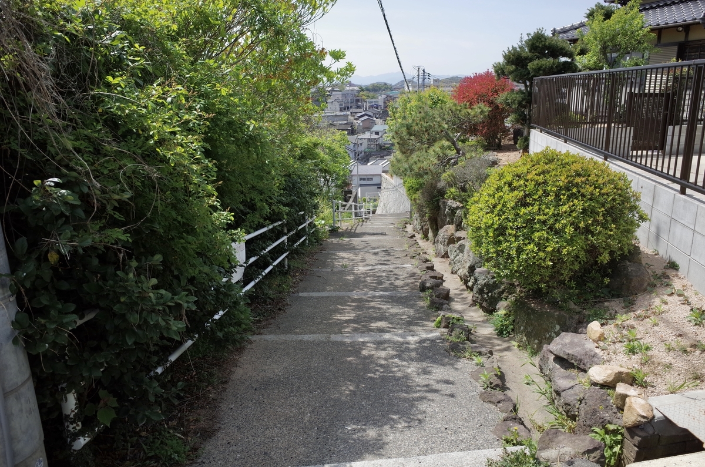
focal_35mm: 28
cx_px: 352
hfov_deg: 65.6
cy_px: 234
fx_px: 547
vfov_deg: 46.2
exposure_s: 1/250
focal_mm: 18.3
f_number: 5.6
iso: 100
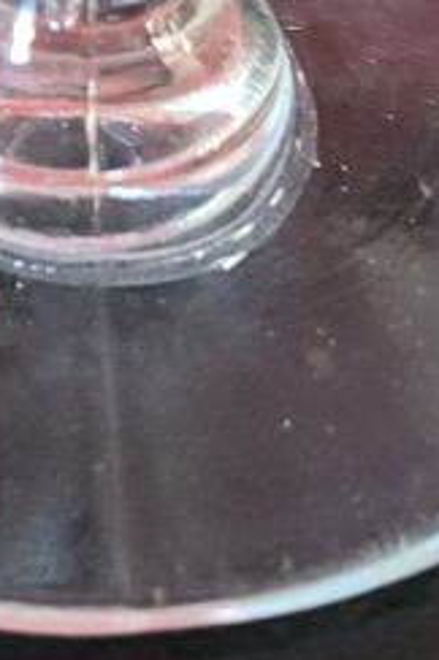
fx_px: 2036
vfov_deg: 18.0
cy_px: -3
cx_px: -149
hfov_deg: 11.9
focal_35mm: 111
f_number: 1.8
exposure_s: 1/25
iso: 640
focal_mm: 5.4
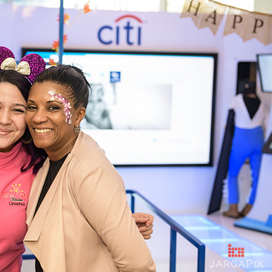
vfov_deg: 25.7
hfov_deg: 25.3
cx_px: 59
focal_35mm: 67
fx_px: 596
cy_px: 135
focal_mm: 48
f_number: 3.2
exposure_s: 1/125
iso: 800
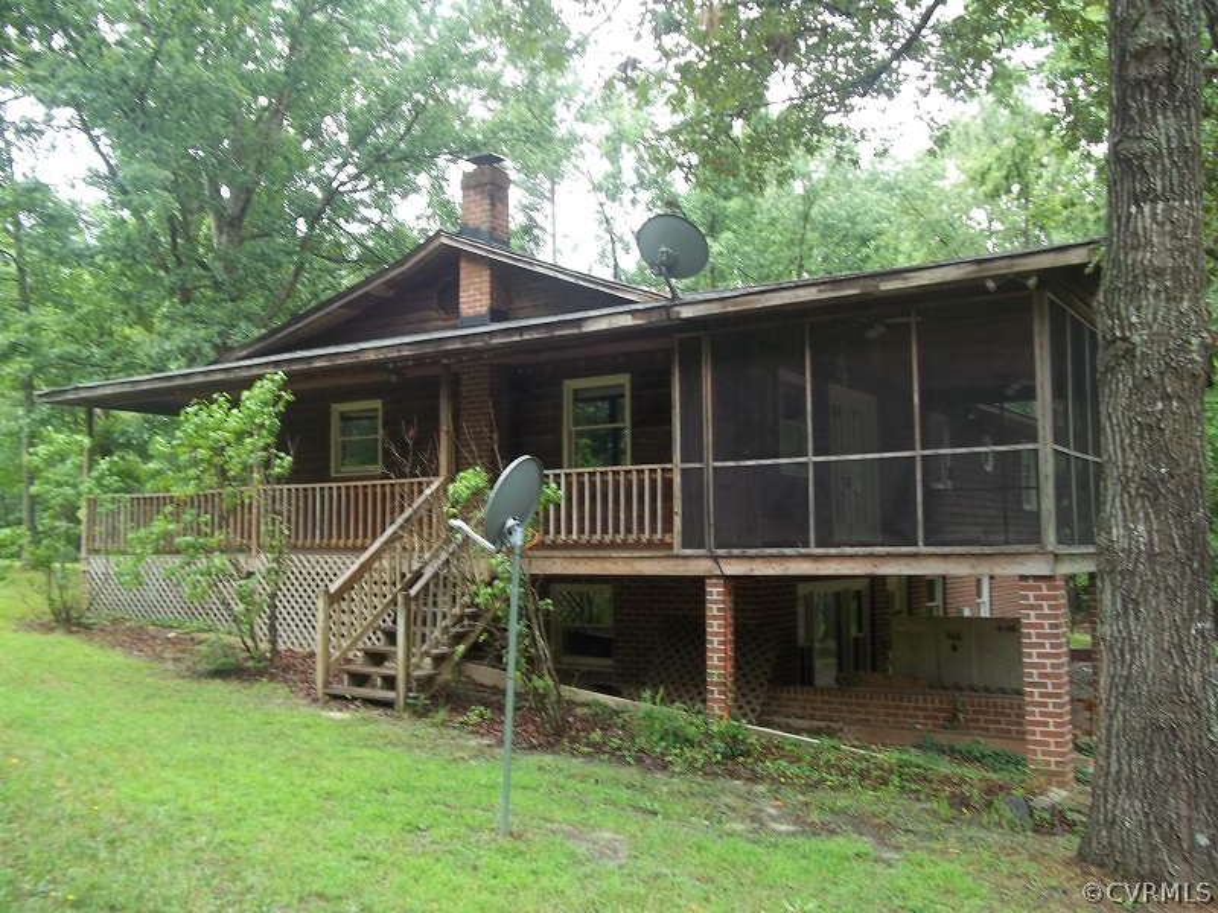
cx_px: 609
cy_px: 456
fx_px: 1126
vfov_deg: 44.2
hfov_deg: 56.8
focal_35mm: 32
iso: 80
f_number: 2.9
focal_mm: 5.7
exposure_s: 1/60
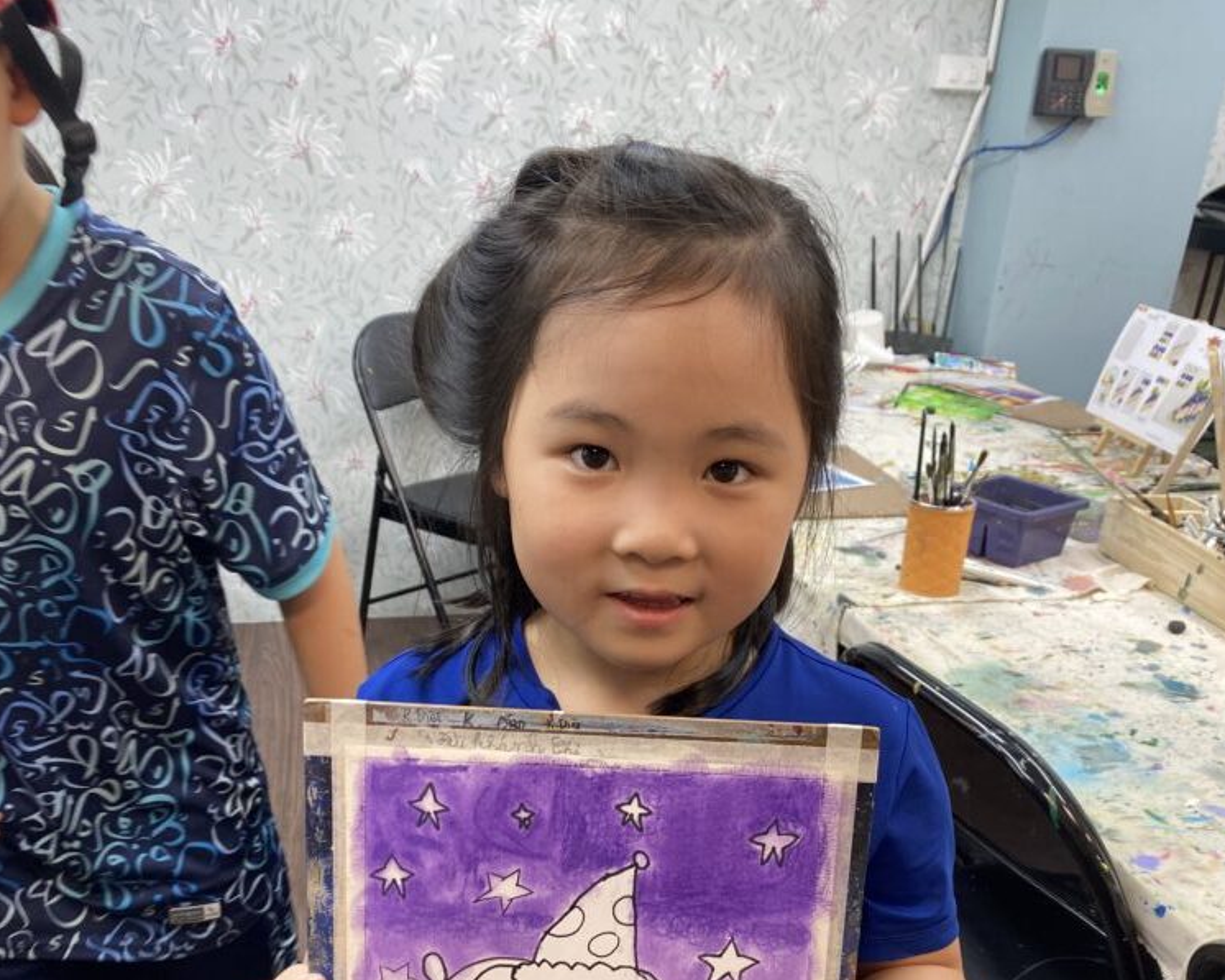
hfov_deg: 52.8
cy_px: 793
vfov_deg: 41.4
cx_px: 611
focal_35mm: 34
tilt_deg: -29.1
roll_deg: -4.0
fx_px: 1233
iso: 80
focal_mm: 4.25
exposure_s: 1/100
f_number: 1.8
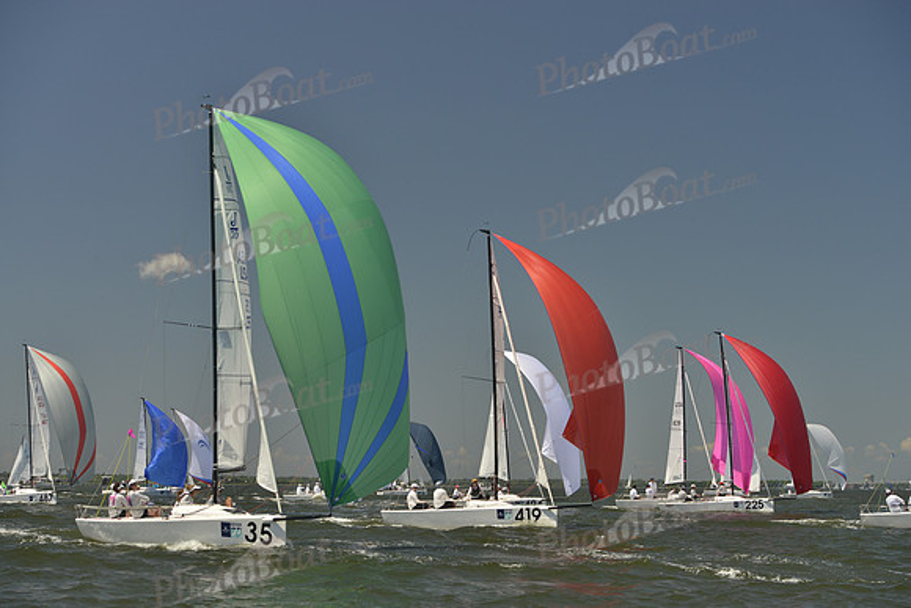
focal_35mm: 70
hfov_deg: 28.8
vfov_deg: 19.5
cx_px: 456
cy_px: 304
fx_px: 1772
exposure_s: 1/1000
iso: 280
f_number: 6.3
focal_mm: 70
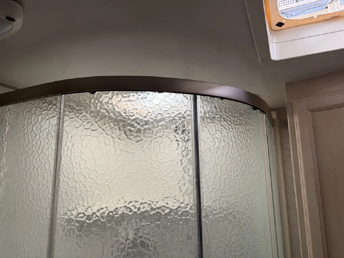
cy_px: 129
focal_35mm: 24
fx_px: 239
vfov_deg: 56.8
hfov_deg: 71.6
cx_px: 172
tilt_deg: +10.7
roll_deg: +0.5
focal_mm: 6.76
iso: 200
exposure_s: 1/121
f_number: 1.78
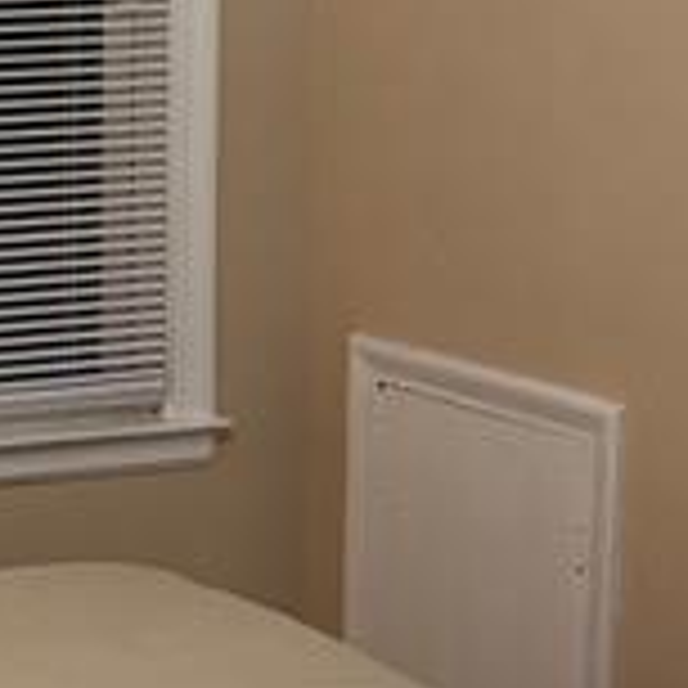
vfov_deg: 15.0
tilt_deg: -7.6
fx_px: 2586
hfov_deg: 13.9
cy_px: 121
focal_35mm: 115
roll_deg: -0.1
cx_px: -454
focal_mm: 5.96
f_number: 1.6
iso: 320
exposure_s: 1/60
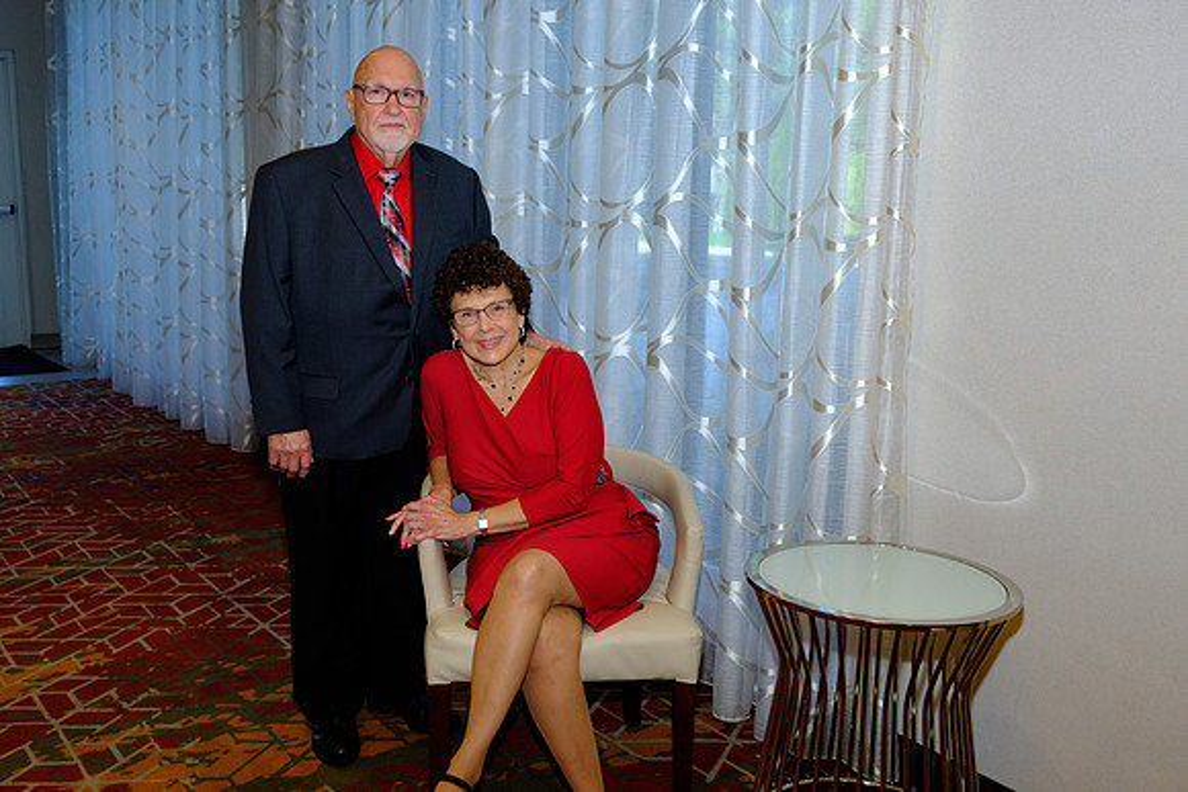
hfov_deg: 57.2
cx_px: 594
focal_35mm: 33
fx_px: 1089
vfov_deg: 40.0
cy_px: 396
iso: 1600
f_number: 5.6
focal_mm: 22.3
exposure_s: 1/125
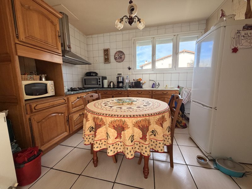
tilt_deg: -7.6
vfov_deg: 85.7
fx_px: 102
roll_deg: +0.9
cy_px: 94
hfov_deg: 102.1
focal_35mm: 14
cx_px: 126
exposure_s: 1/121
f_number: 2.2
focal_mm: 2.22
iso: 200
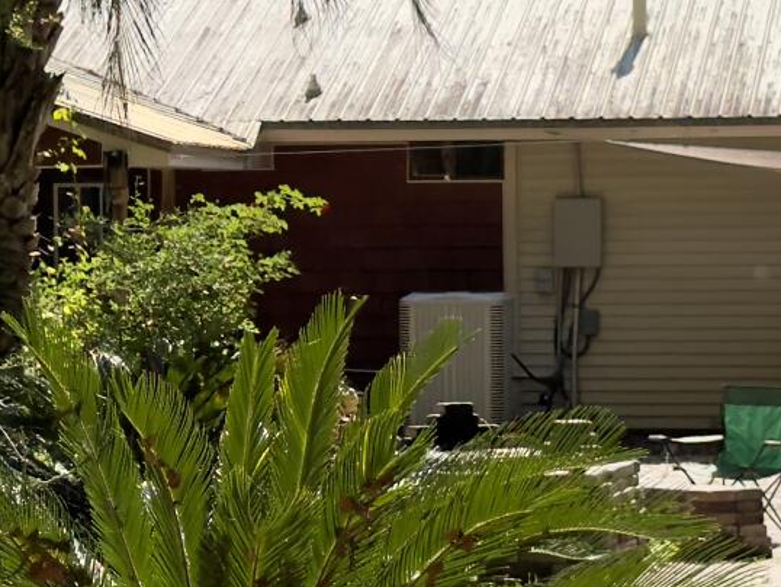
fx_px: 4153
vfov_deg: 8.1
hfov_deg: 10.7
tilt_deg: -1.4
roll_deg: +0.9
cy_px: 283
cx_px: 202
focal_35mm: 184
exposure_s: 1/3717
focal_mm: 6.76
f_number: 1.78
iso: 80
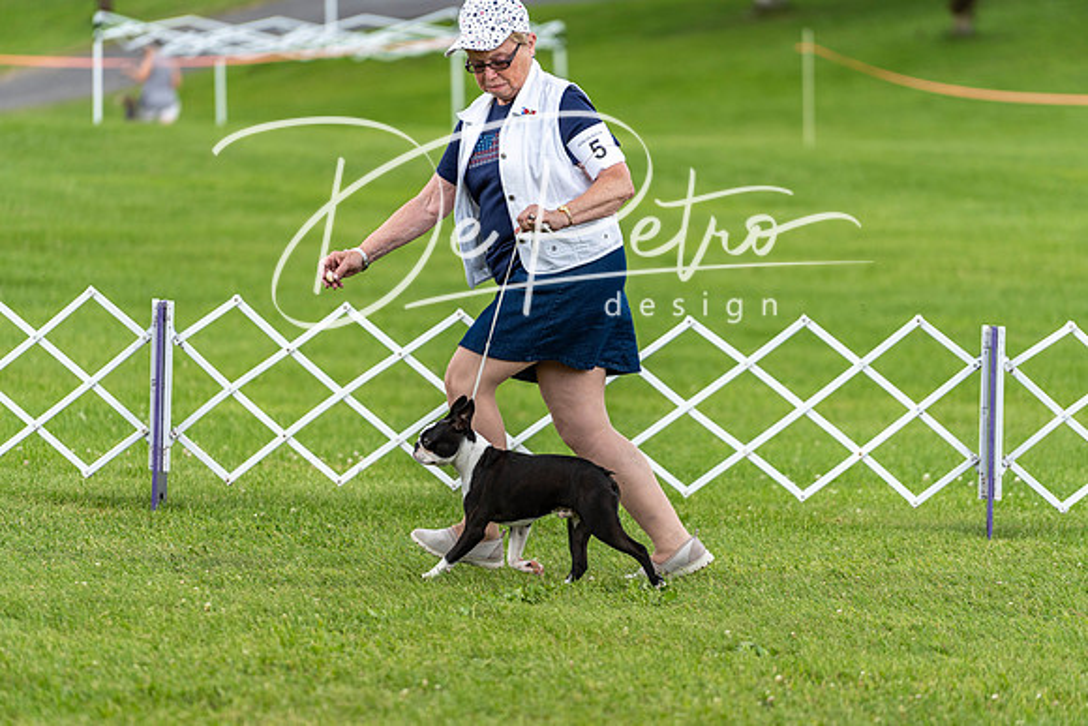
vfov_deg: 6.9
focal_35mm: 200
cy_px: 363
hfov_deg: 10.3
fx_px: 6046
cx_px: 544
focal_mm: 200
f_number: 4
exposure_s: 1/1000
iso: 320
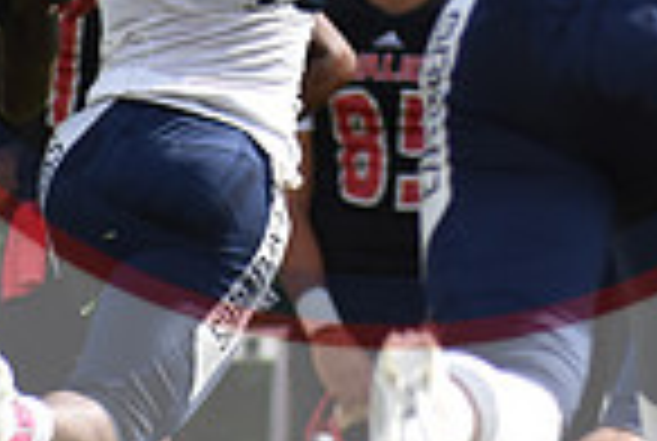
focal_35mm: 1604
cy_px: -142
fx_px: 29333
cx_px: 374
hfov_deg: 1.3
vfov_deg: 0.9
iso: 400
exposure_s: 1/1250
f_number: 6.3
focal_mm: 270
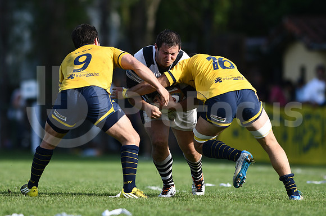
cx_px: 163
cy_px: 108
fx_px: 4069
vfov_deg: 3.0
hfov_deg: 4.6
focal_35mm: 450
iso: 200
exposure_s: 1/1250
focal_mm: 300
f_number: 2.8
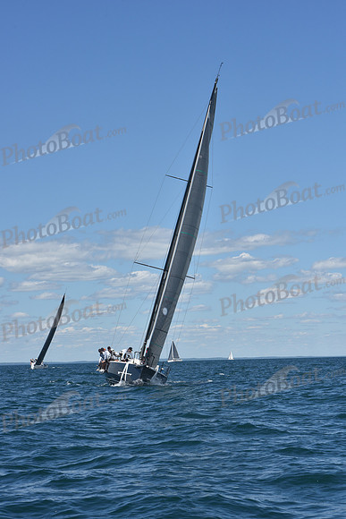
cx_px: 173
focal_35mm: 85
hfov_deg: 16.1
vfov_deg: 23.9
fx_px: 1225
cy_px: 260
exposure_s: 1/800
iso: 250
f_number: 10
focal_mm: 85
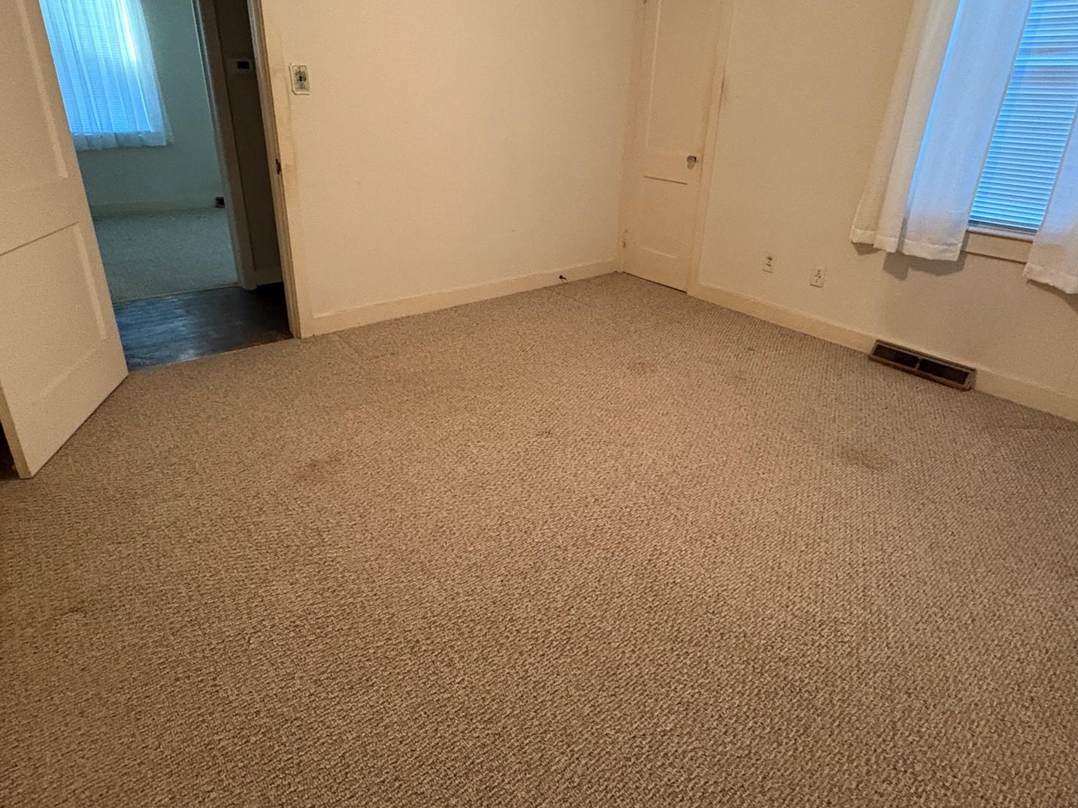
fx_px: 623
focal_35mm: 20
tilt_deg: -21.8
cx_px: 548
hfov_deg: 81.7
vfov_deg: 65.5
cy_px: 335
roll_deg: -1.6
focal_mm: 2.22
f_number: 2.2
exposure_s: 1/60
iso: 800
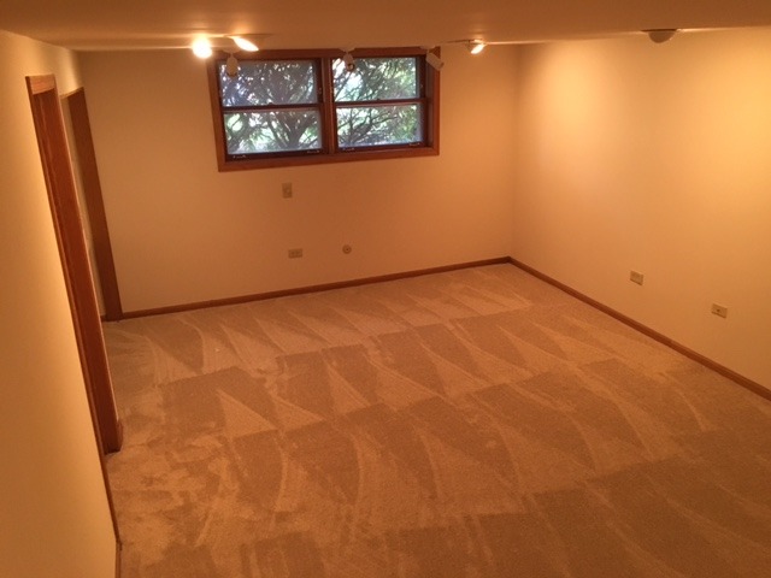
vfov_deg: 48.2
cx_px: 386
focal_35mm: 29
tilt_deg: -19.5
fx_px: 646
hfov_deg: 61.7
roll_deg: +1.0
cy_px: 289
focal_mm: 4.15
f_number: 2.2
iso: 200
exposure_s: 1/30
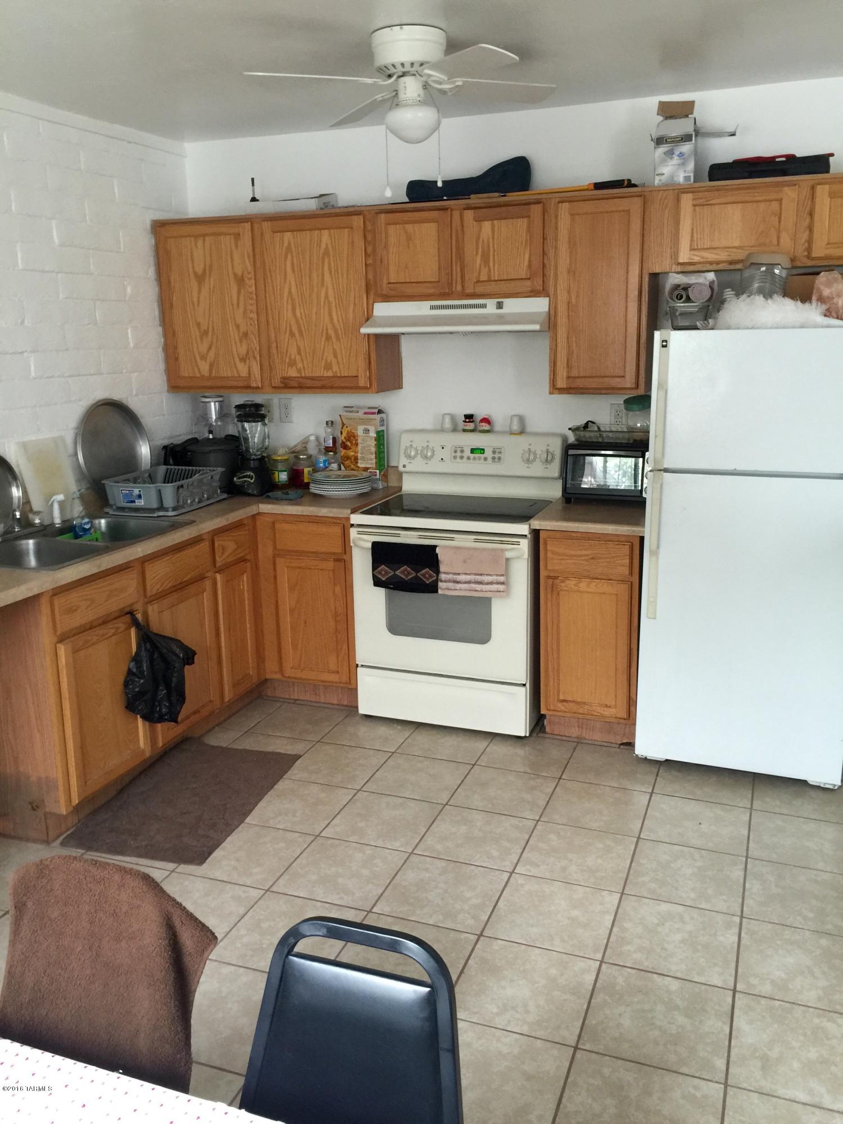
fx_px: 942
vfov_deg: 61.7
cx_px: 422
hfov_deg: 48.2
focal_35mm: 29
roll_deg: +0.7
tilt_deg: -12.2
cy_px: 562
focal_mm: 4.15
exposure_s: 1/15
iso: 80
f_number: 2.2
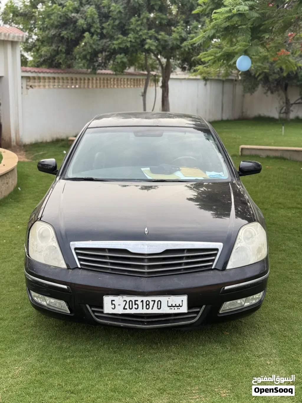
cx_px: 151
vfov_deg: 39.7
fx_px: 558
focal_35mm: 48
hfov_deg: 30.3
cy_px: 202
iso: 100
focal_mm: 6.76
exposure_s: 1/94
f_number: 1.78
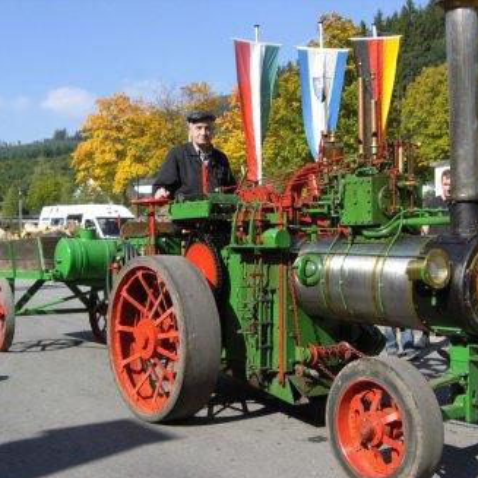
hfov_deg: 36.8
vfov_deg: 36.8
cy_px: 244
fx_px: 719
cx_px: 256
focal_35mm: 46
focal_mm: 6.2
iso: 64
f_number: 2.7
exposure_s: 1/800
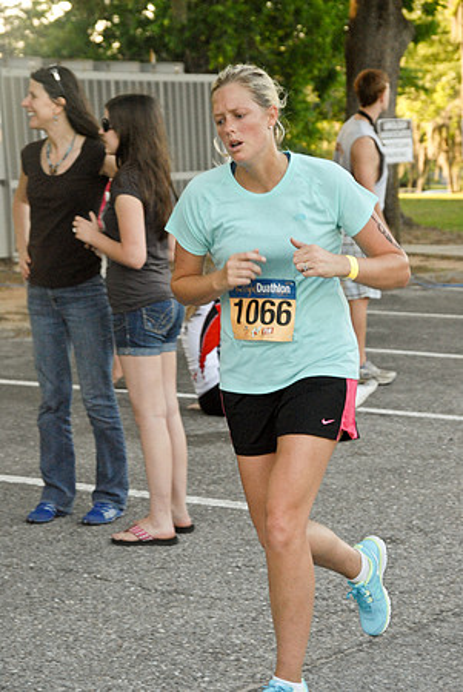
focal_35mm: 102
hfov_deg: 13.5
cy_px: 346
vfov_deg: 20.0
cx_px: 232
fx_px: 1963
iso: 800
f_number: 5.6
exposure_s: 1/320
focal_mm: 68
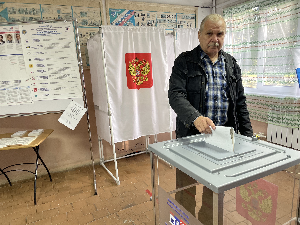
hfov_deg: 67.3
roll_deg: +4.4
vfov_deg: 53.1
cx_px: 150
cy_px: 112
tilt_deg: -12.4
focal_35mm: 26
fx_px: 225
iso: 125
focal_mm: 4.2
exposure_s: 1/100
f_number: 1.6
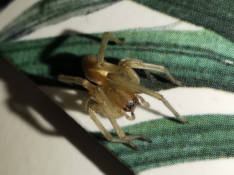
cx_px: 117
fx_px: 379
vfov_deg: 26.1
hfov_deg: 34.3
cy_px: 88
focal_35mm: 56
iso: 50
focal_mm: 2.26
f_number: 2.2
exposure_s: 1/106
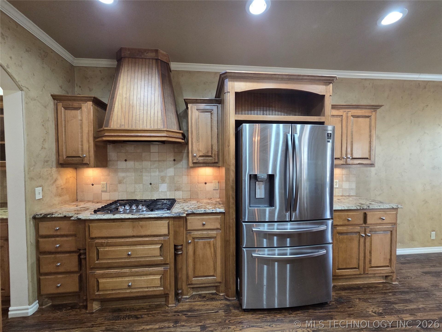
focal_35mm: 13
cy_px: 166
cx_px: 221
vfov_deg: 89.9
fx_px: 166
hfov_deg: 106.2
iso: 640
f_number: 2.2
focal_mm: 2.2
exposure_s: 1/60
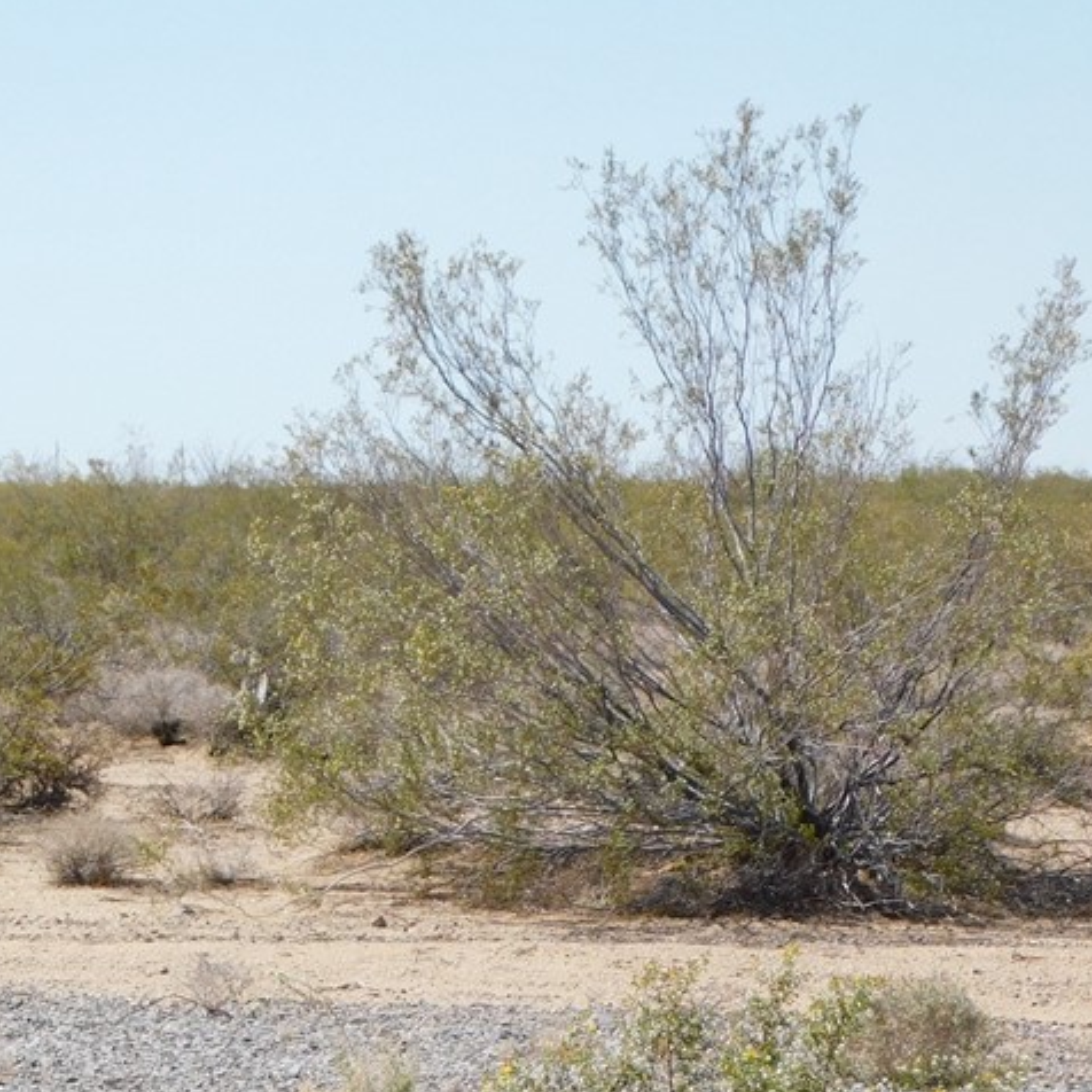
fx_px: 6174
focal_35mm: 173
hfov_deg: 10.1
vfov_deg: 10.1
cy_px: 743
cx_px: 200
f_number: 4.5
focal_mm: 16.1
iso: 125
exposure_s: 1/800
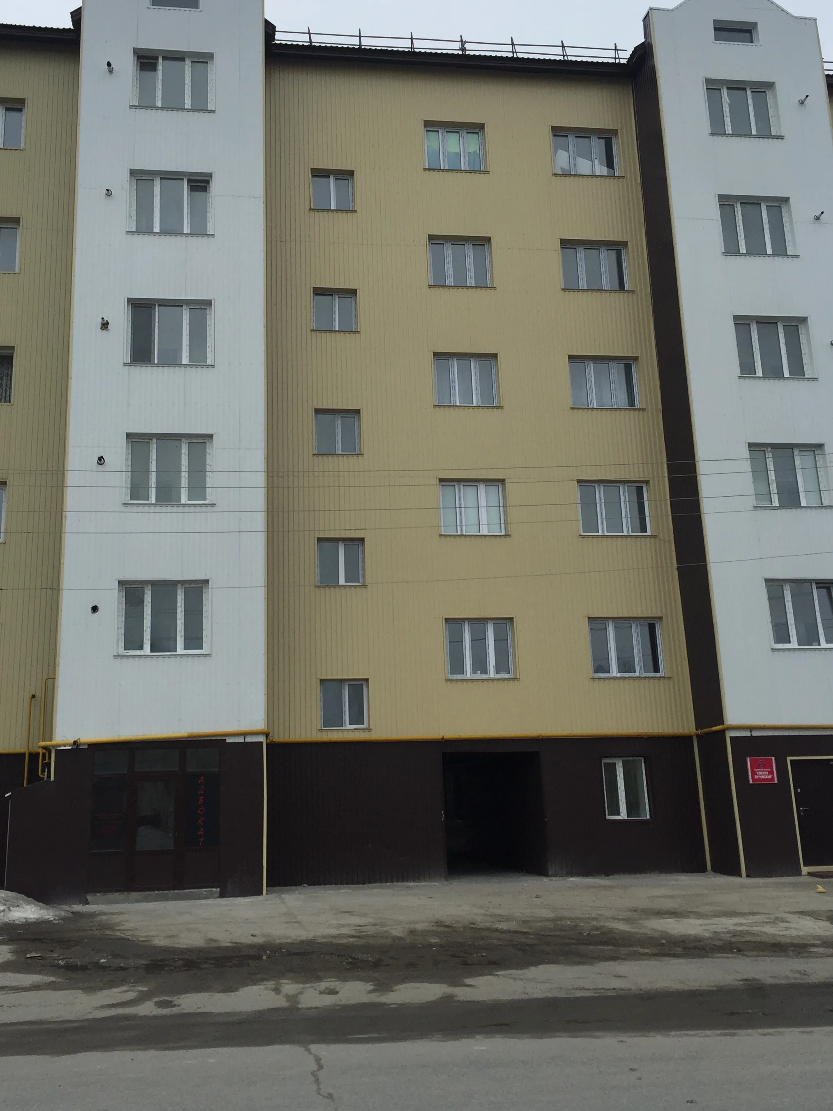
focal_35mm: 35
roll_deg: +1.8
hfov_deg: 40.6
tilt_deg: +15.3
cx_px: 364
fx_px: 1123
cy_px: 491
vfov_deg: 52.5
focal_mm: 4.15
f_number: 2.2
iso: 32
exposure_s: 1/1068
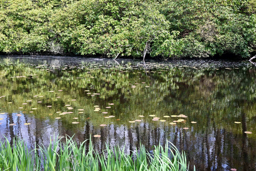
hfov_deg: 39.6
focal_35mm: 50
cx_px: 128
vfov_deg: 27.0
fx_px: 356
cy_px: 86
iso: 250
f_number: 16
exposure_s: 1/50
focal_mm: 50
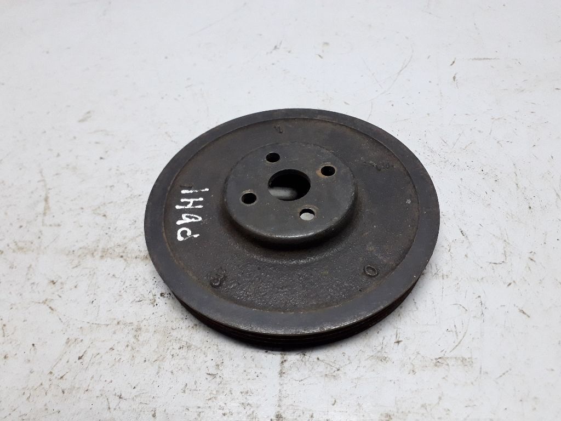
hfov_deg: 65.3
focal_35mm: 27
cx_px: 280
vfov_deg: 51.4
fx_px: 438
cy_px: 210
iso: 160
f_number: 1.9
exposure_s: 1/25
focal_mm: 3.6
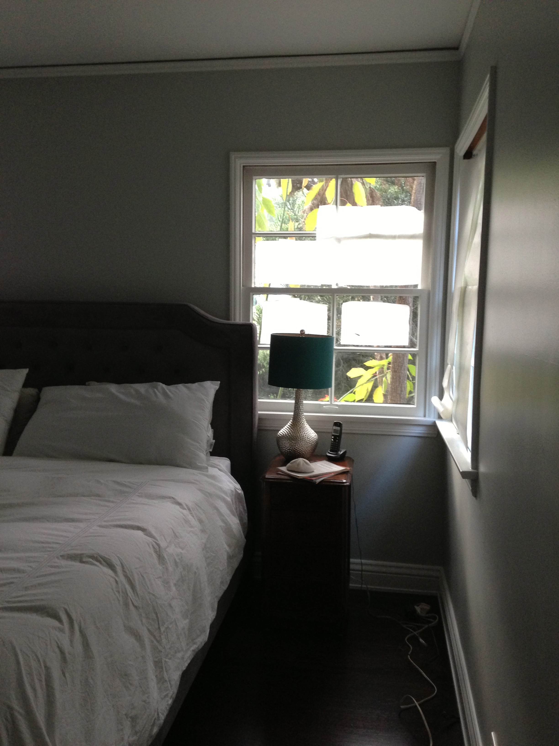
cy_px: 373
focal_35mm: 33
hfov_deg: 42.9
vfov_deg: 55.4
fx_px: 711
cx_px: 280
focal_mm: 4.13
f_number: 2.4
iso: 200
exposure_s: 1/20
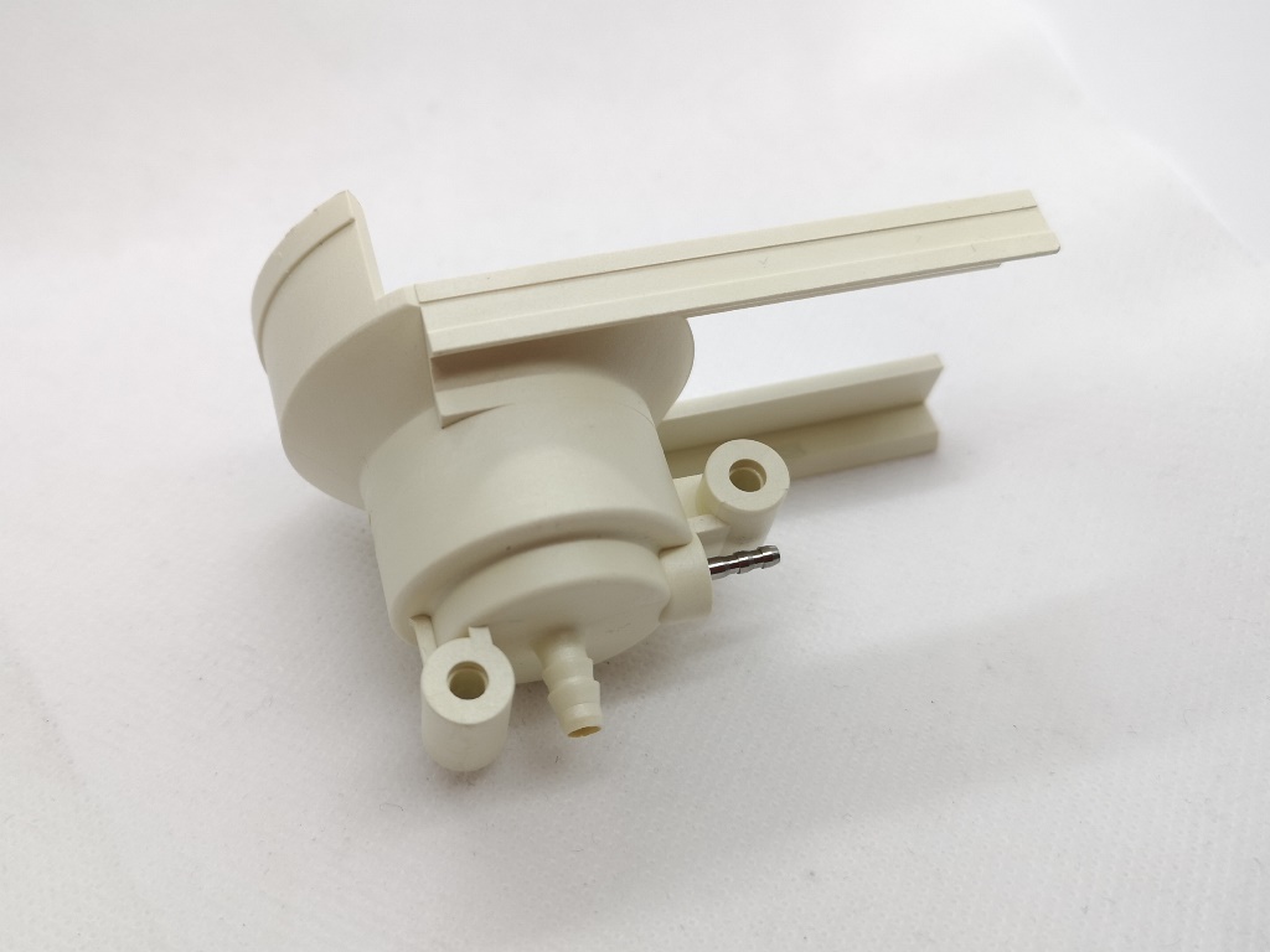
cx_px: 635
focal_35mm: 27
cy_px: 476
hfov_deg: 65.3
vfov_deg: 51.4
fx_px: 991
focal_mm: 3.95
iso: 50
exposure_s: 1/101
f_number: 1.8
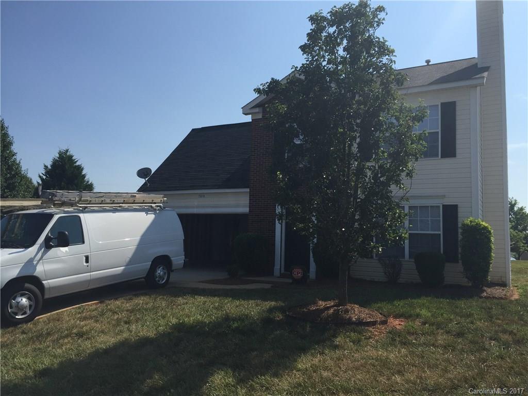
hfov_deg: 61.7
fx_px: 442
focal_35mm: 29
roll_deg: -2.7
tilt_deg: +4.9
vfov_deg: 48.2
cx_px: 264
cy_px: 198
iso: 32
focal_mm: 4.15
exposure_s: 1/2639
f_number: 2.2
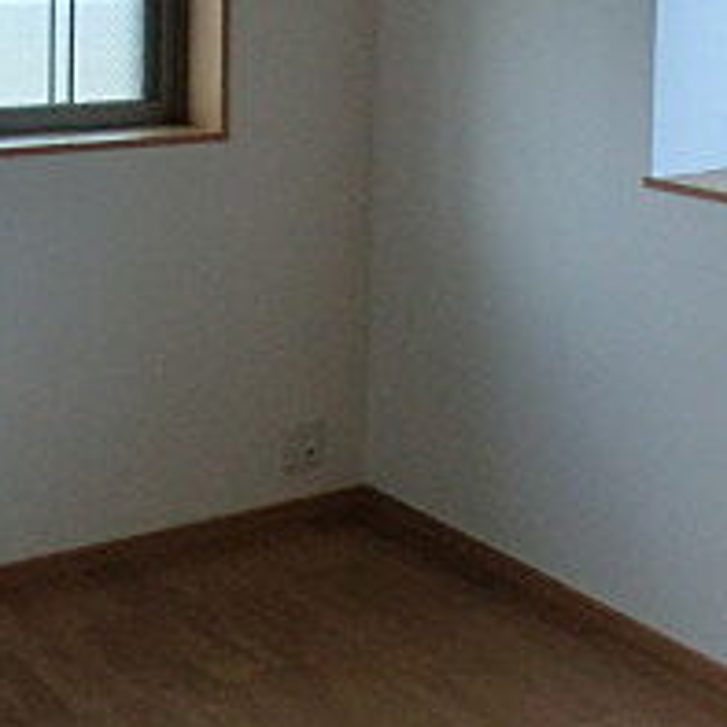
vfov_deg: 23.7
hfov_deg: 25.0
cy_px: -30
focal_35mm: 69
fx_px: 1640
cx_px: 402
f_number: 3.2
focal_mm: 4.3
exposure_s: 1/60
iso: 400
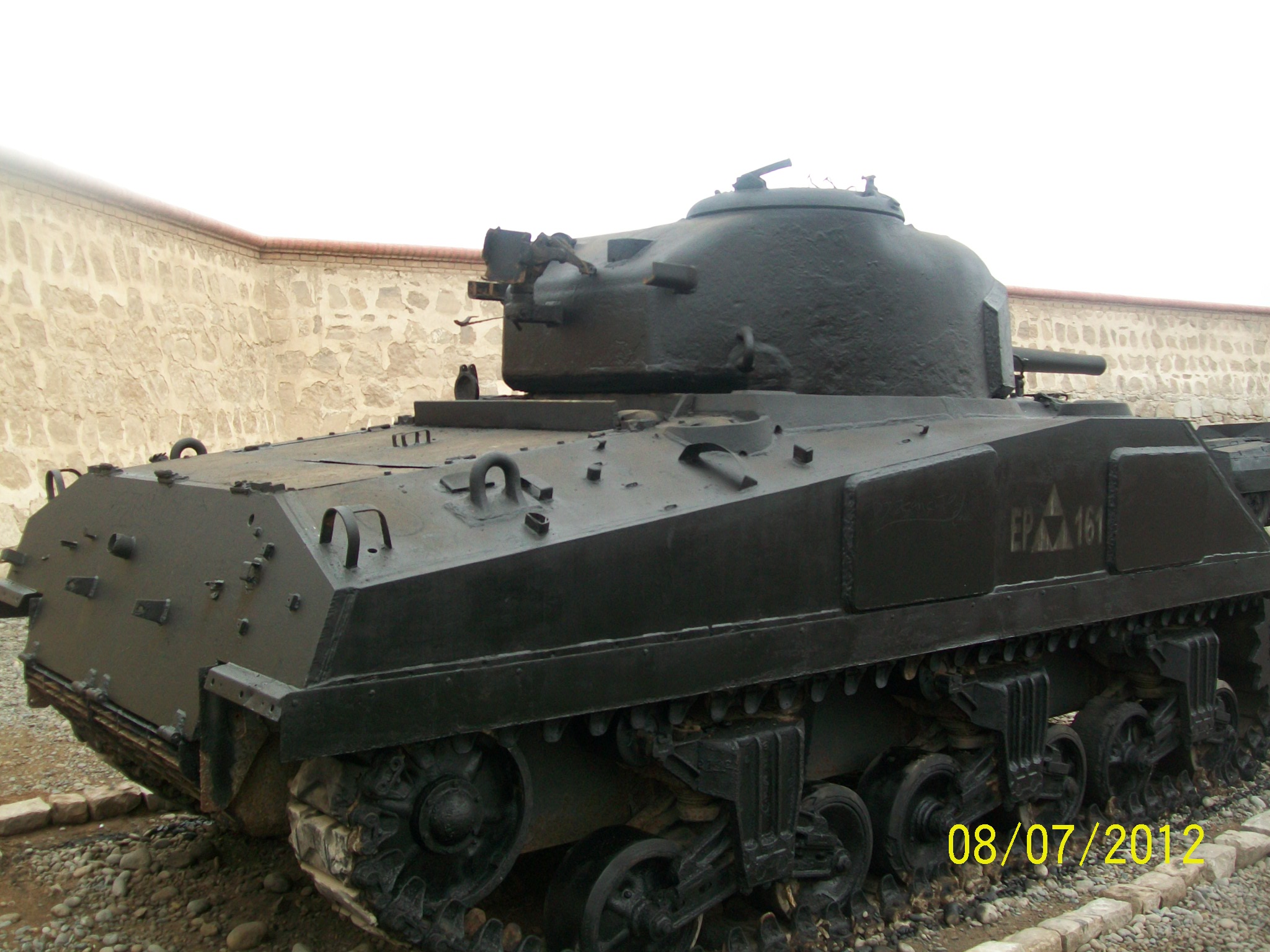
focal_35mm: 36
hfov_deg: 51.4
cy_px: 476
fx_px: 1321
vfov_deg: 39.7
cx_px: 635
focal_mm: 6
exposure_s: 1/400
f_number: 2.7
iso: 64
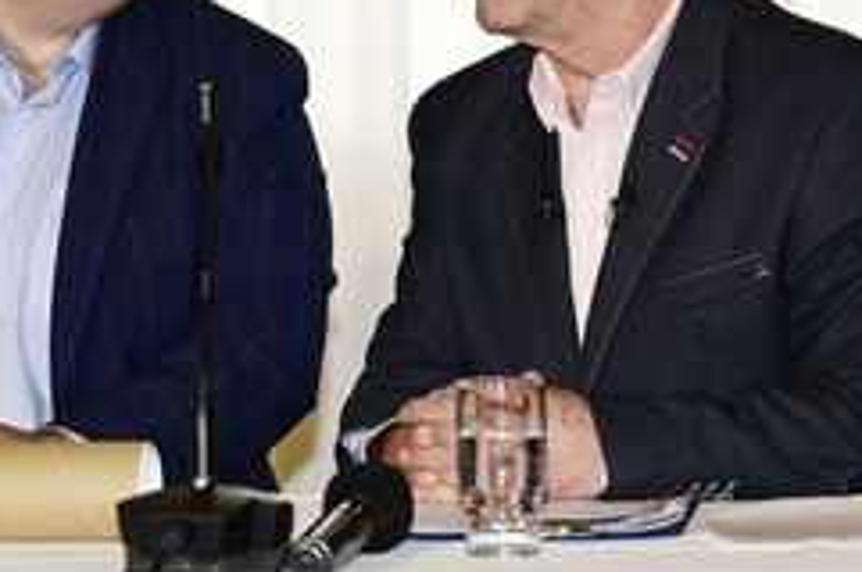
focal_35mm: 131
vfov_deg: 10.4
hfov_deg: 15.7
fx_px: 3132
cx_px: 338
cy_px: 97
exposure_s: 1/160
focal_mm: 70
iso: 1000
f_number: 4.5
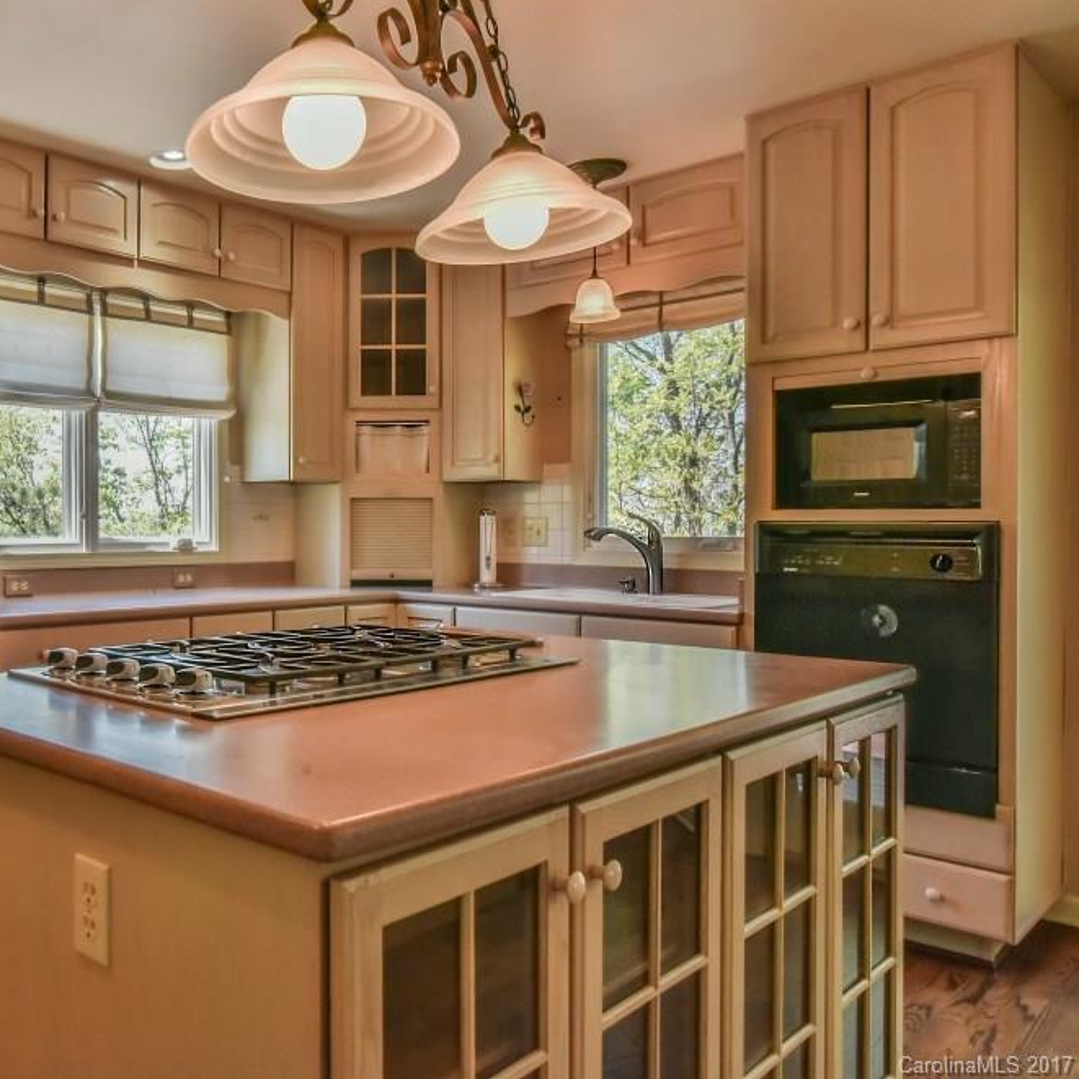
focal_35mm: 29
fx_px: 1023
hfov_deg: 52.8
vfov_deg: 55.6
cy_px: 522
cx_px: 250
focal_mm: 22
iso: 4000
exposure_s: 1/200
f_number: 16
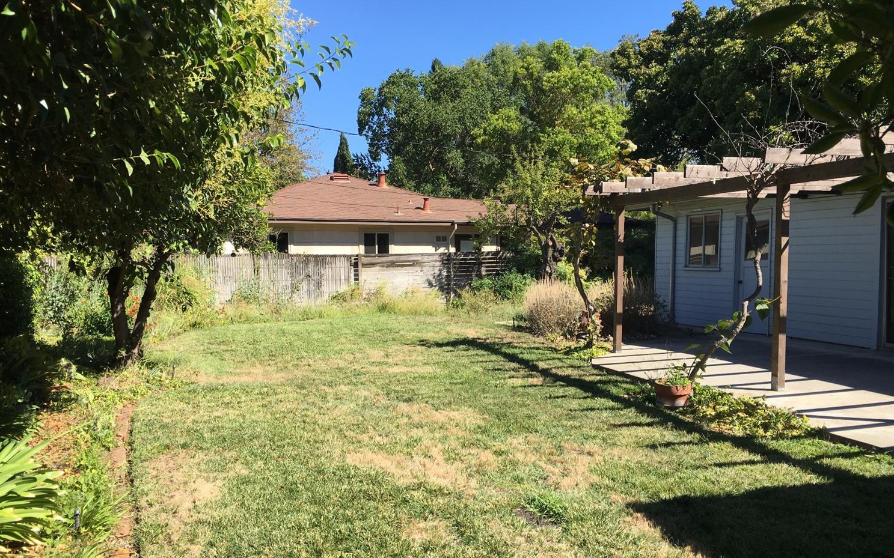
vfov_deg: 40.5
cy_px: 323
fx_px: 755
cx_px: 444
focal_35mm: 31
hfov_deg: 61.2
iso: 25
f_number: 2.2
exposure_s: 1/874
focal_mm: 4.15
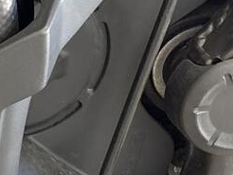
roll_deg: -0.4
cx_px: -328
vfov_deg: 9.5
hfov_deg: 11.0
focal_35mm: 152
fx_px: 1024
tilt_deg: -9.5
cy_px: -104
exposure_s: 1/69
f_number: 1.6
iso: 125
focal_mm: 5.96
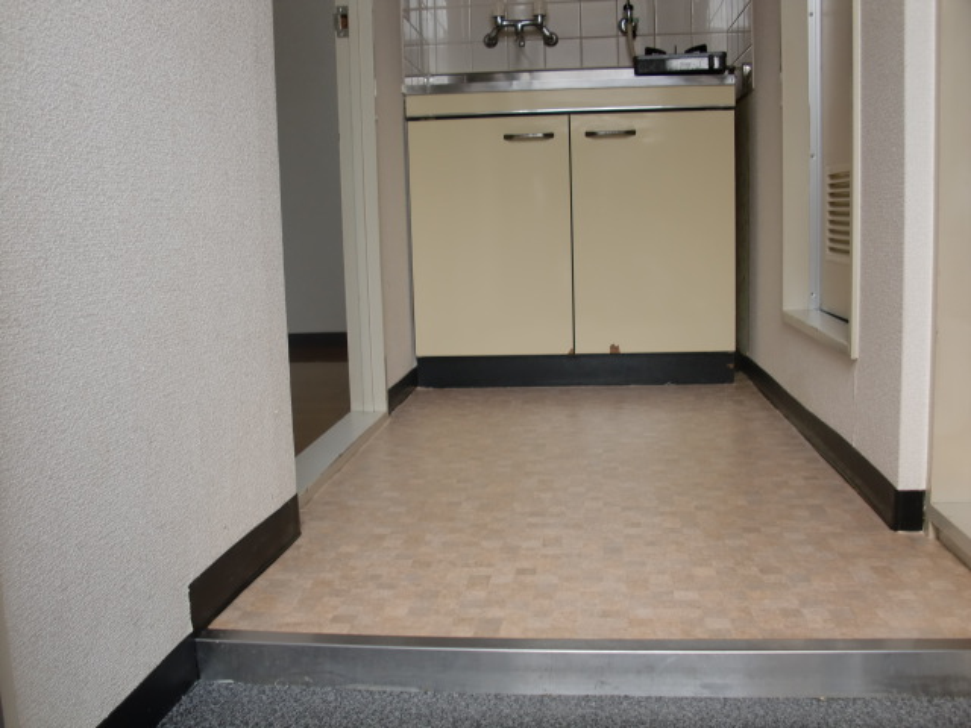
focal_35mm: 36
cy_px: 364
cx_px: 486
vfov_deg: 39.7
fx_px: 1010
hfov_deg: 51.4
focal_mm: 6.3
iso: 64
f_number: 2.8
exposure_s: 1/125
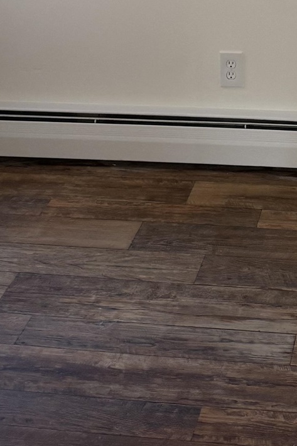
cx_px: 300
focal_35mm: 81
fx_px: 1003
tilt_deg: -5.6
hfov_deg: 16.5
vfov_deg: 22.2
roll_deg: -1.5
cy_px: -151
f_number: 1.78
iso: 200
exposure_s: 1/60
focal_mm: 6.76
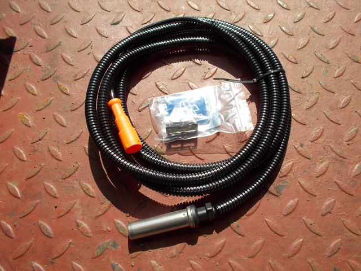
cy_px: 136
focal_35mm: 29
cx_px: 180
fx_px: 302
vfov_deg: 48.2
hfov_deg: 61.7
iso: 80
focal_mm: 4.1
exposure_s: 1/640
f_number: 3.3
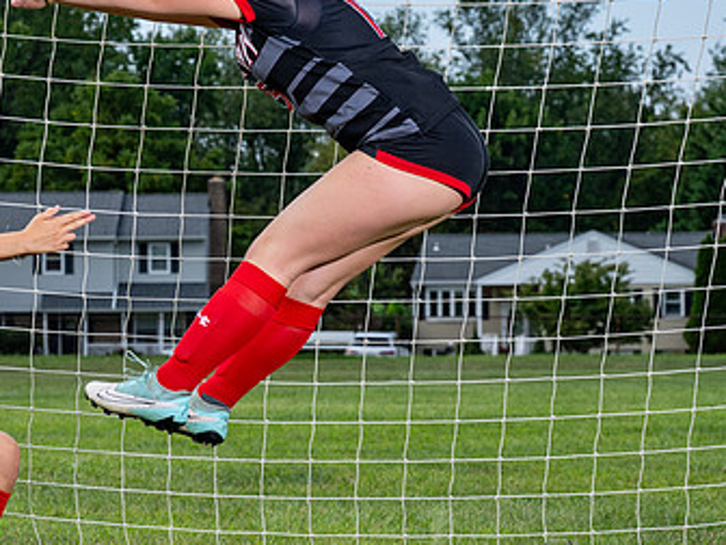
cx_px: 188
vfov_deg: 8.4
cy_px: 210
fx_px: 3691
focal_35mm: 176
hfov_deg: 11.2
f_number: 6.3
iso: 160
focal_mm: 70
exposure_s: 1/400
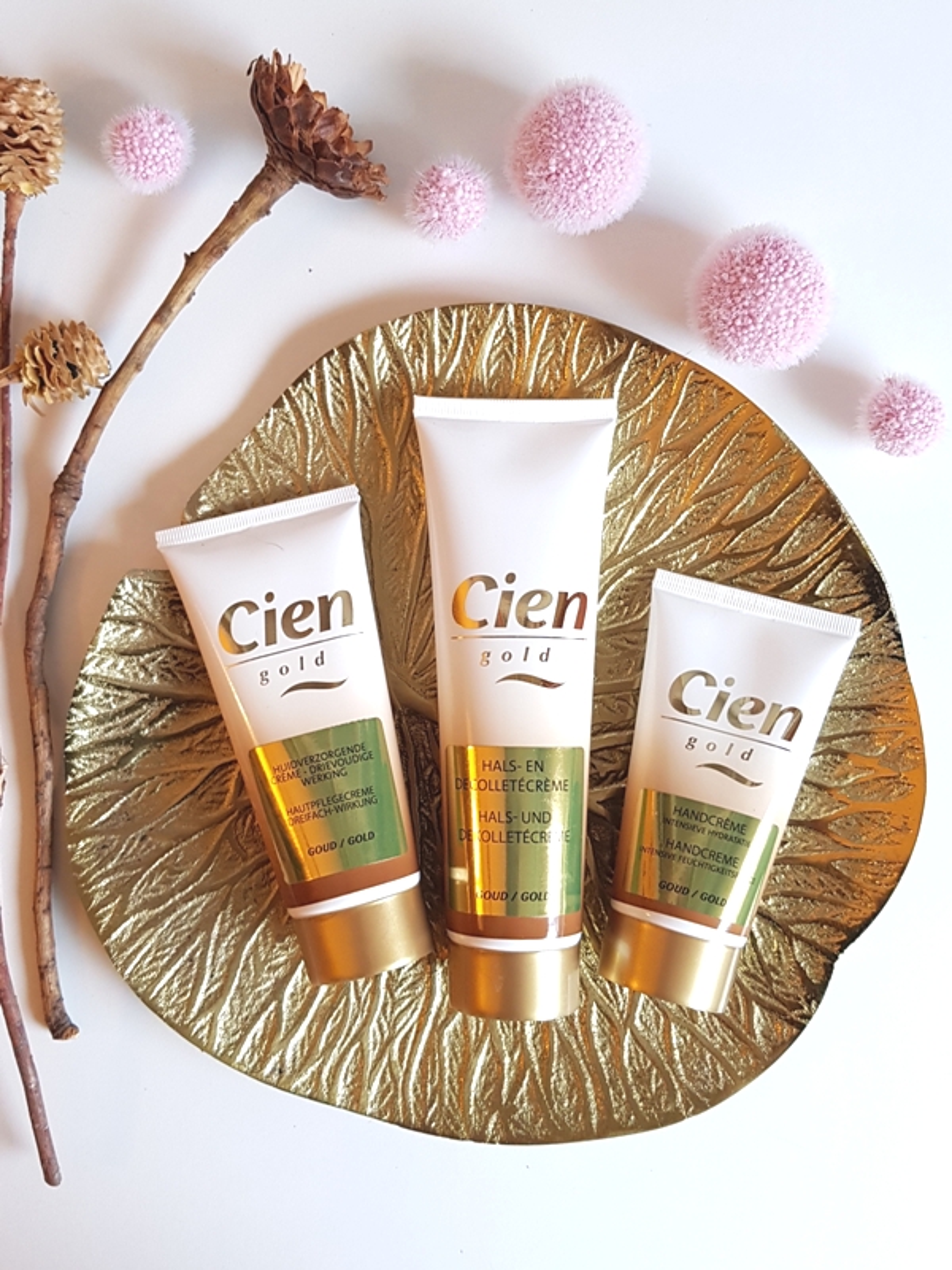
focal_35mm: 26
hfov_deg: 53.1
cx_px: 476
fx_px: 953
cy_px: 635
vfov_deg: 67.3
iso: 200
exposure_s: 1/20
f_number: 1.7
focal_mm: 4.2
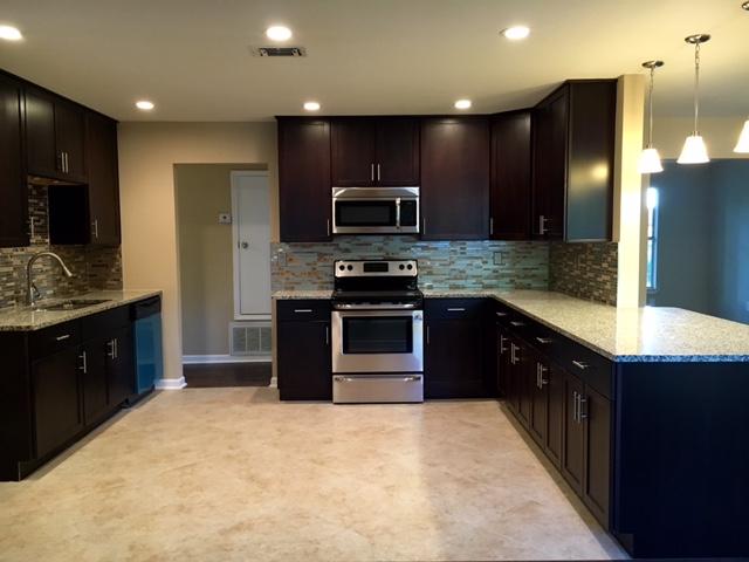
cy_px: 281
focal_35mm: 29
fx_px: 627
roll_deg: +0.4
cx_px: 374
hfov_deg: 61.7
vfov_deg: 48.2
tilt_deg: -5.1
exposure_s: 1/30
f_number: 2.2
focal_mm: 4.15
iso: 160
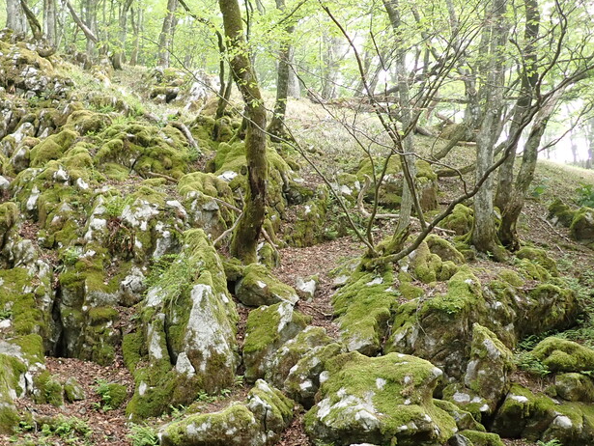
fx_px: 670
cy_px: 282
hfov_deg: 46.6
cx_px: 170
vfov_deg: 36.6
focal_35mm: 39
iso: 200
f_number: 2
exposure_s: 1/125
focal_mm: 4.5
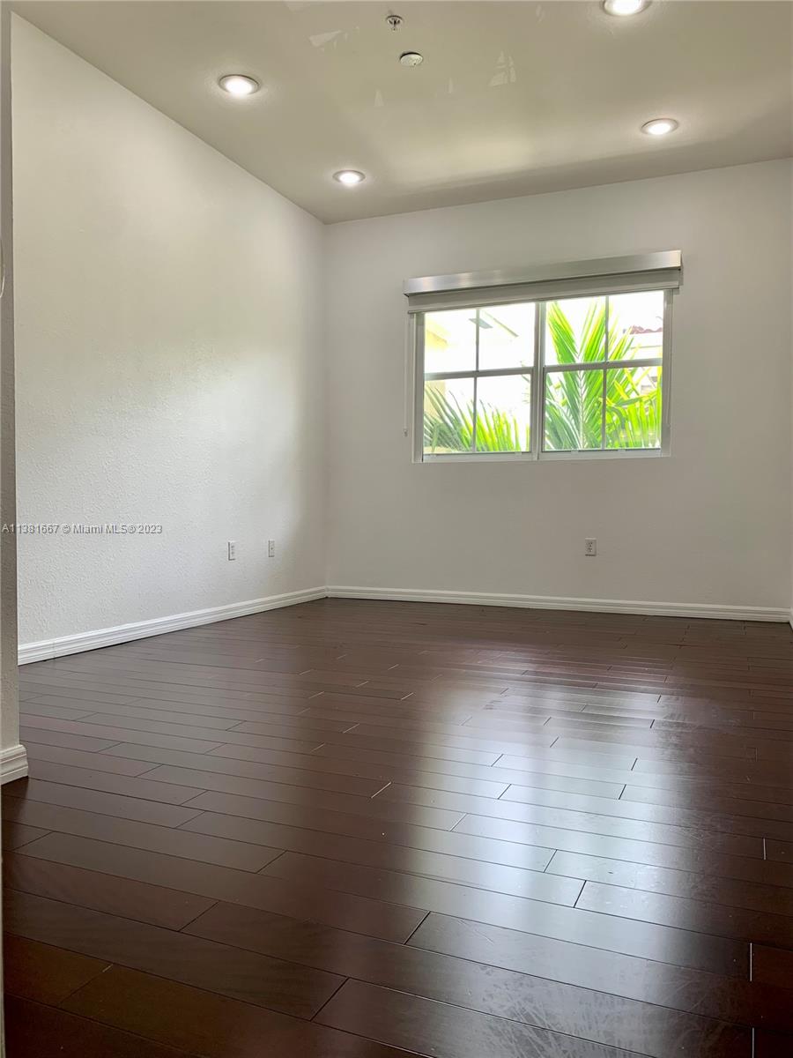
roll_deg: +0.3
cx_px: 396
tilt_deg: +0.3
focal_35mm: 26
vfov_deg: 67.3
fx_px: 794
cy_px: 529
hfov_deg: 53.1
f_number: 1.8
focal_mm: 4.25
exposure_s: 1/120
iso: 40
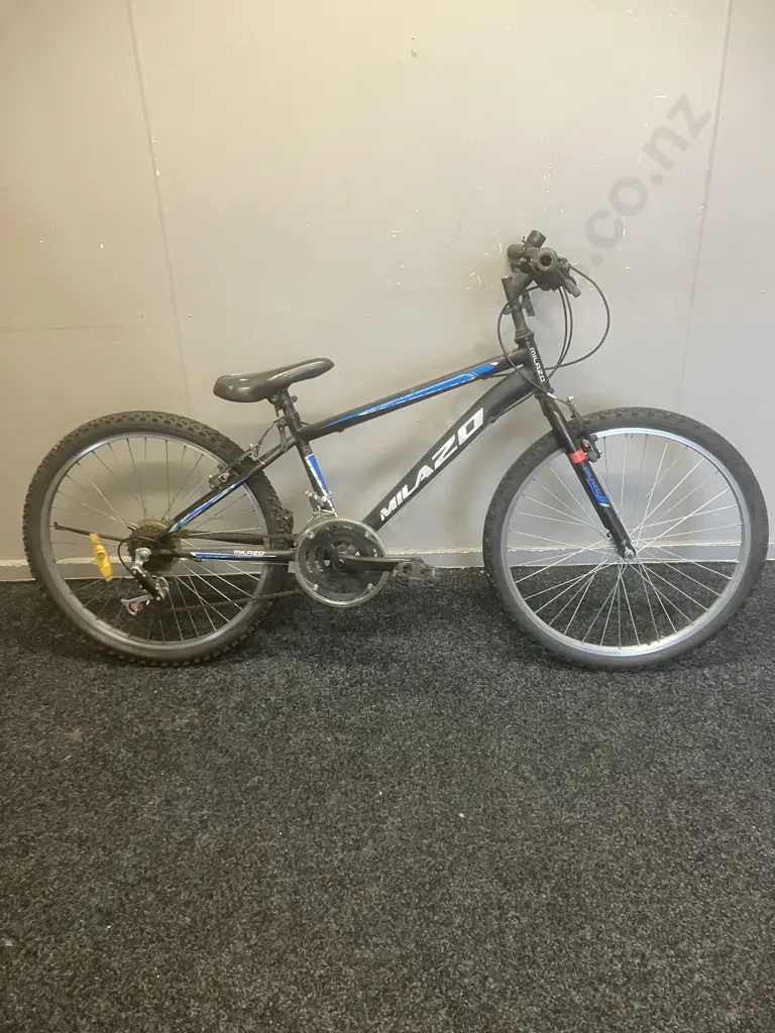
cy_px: 516
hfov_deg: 49.7
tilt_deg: -25.3
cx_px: 388
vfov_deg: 63.4
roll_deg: +2.8
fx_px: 836
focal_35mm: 28
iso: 200
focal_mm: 3.99
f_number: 1.8
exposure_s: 1/50
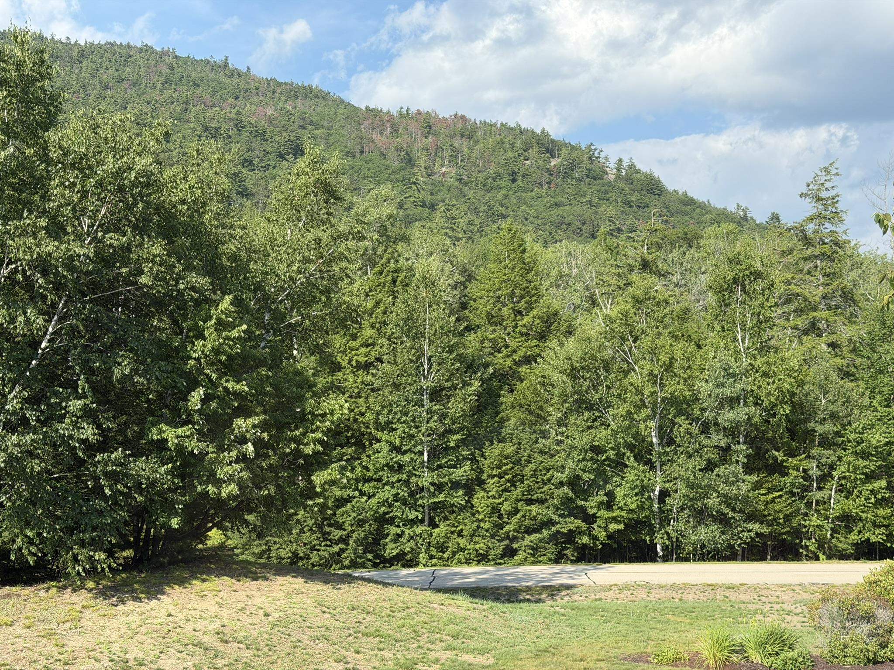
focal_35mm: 48
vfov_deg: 30.3
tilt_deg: +3.8
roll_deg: +0.9
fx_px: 1240
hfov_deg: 39.7
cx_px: 447
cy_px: 335
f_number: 1.78
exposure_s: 1/1484
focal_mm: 6.76
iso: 64
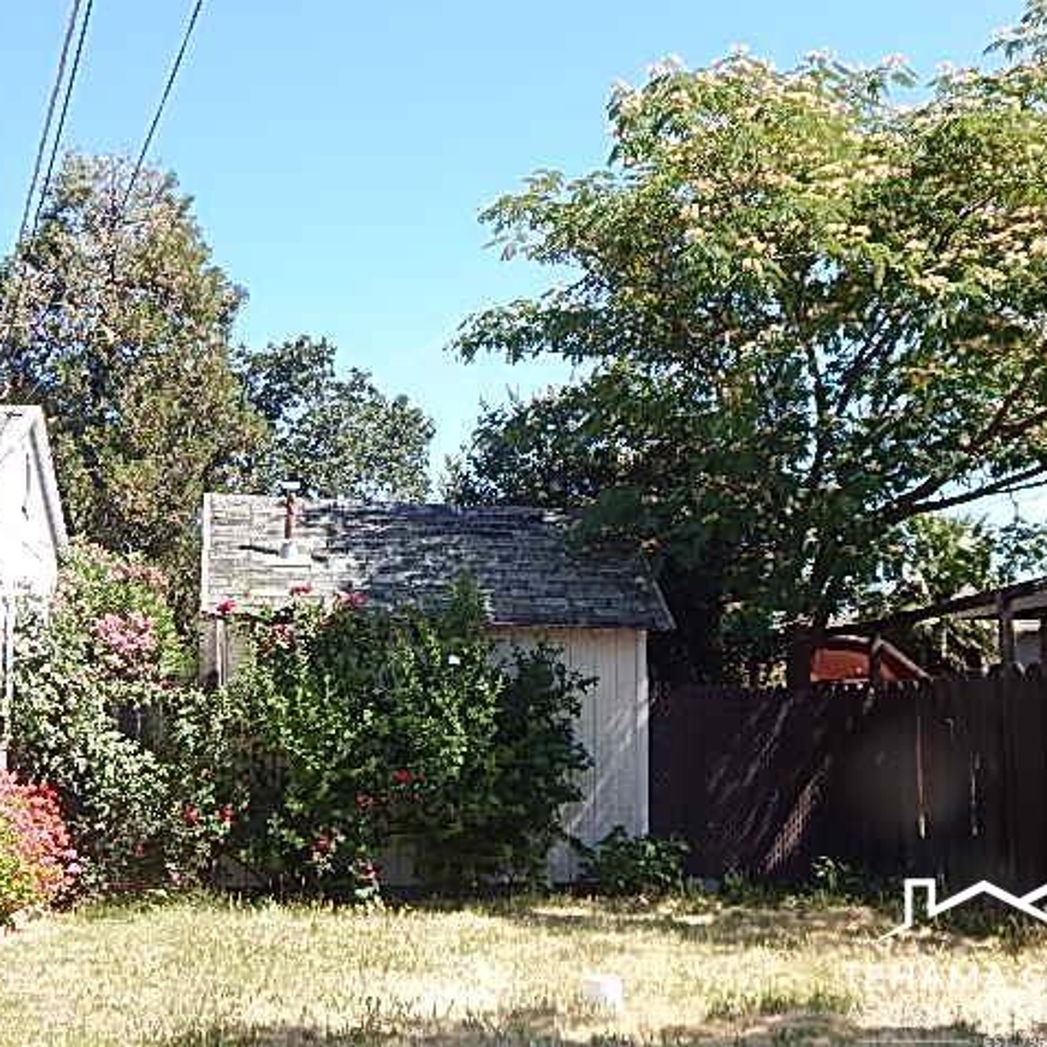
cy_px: 524
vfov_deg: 37.6
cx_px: 495
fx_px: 1540
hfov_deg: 37.5
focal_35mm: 45
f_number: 3.4
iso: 125
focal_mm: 6.8
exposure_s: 1/500
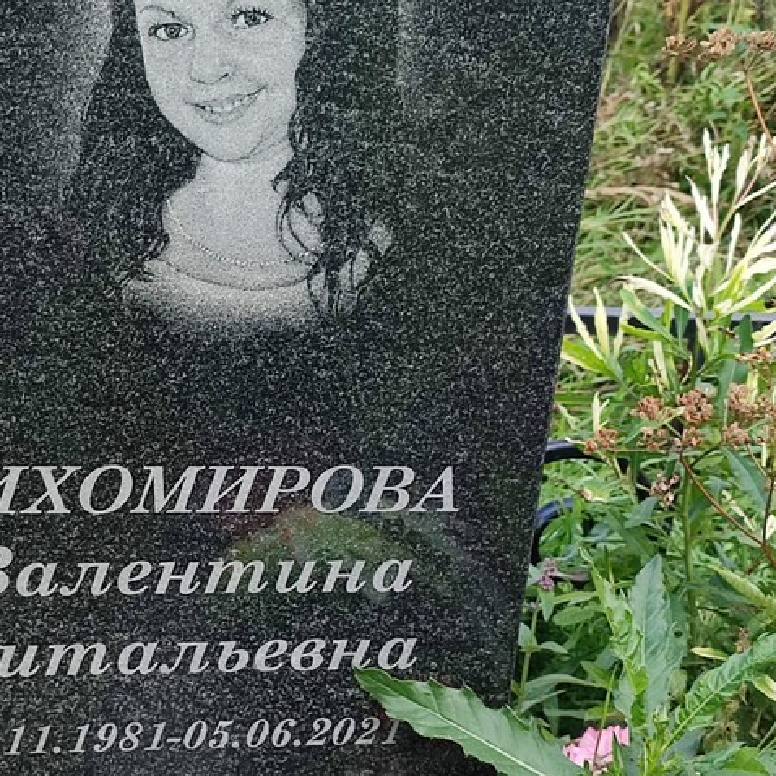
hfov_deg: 43.1
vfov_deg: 44.9
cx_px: 169
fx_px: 938
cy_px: 401
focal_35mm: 37
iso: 50
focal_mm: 6.04
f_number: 1.9
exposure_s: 1/101
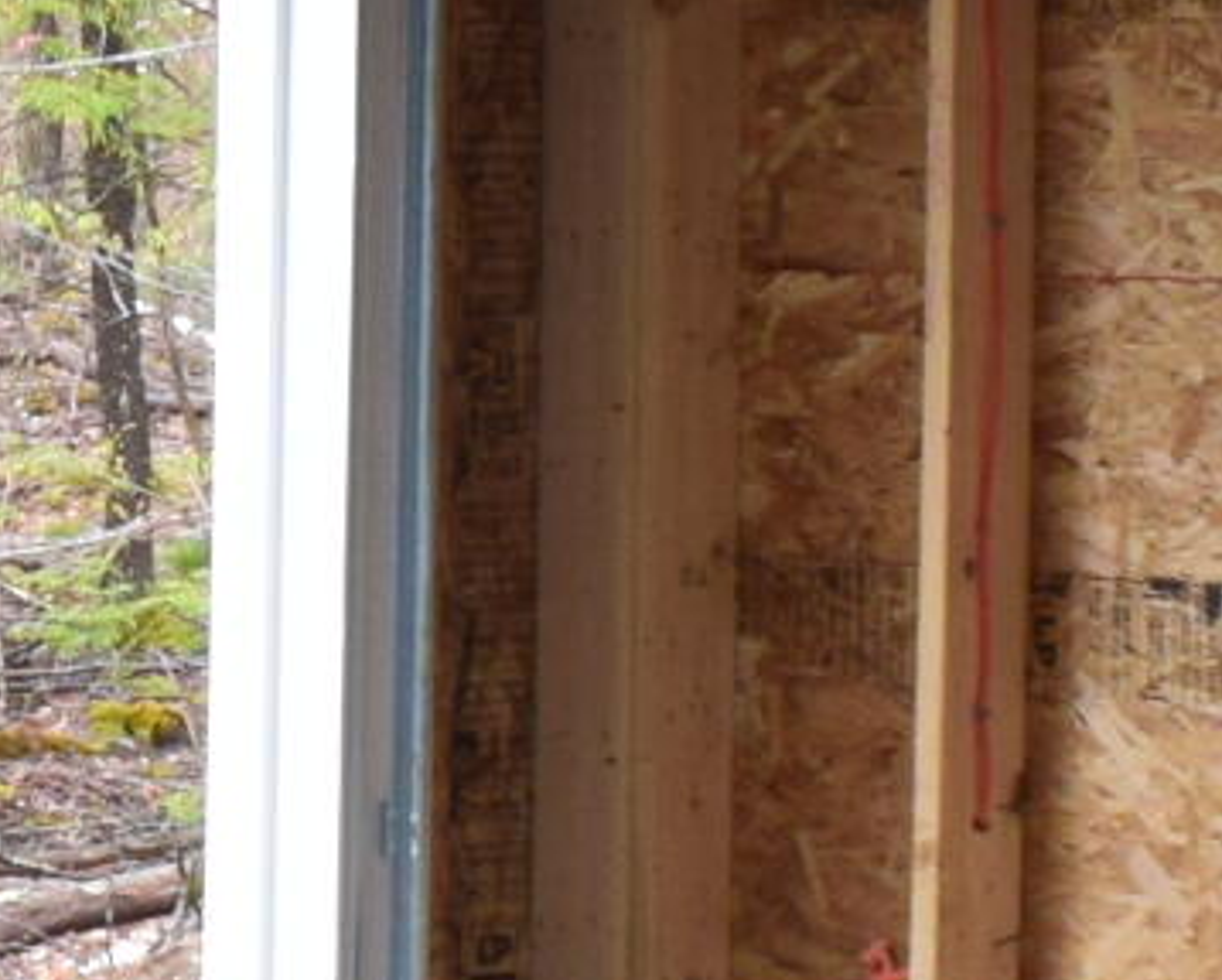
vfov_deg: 5.5
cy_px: -7
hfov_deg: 6.7
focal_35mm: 283
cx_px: -1027
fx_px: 10243
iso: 400
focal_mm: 24
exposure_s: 1/80
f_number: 8
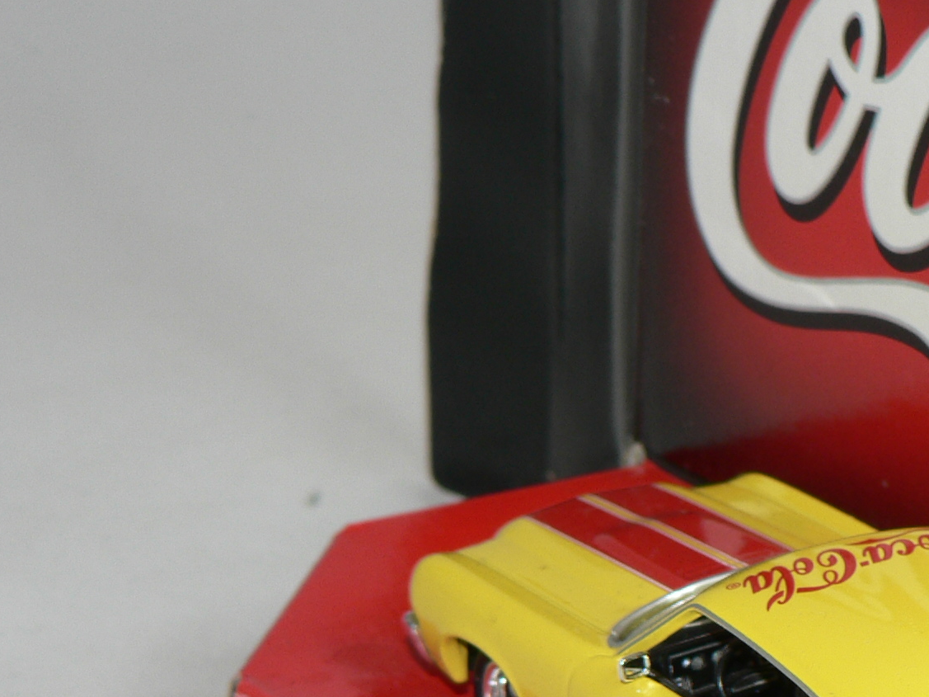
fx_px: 4267
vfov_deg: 9.2
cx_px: 1006
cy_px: 777
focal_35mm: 159
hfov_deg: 12.2
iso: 80
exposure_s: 1/60
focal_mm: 11.6
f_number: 3.2
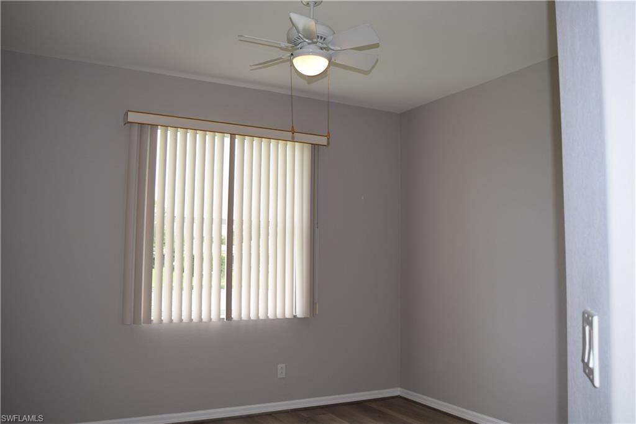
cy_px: 212
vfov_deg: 41.7
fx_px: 556
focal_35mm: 32
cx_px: 318
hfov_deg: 59.5
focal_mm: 21
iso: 250
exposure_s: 1/125
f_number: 5.6
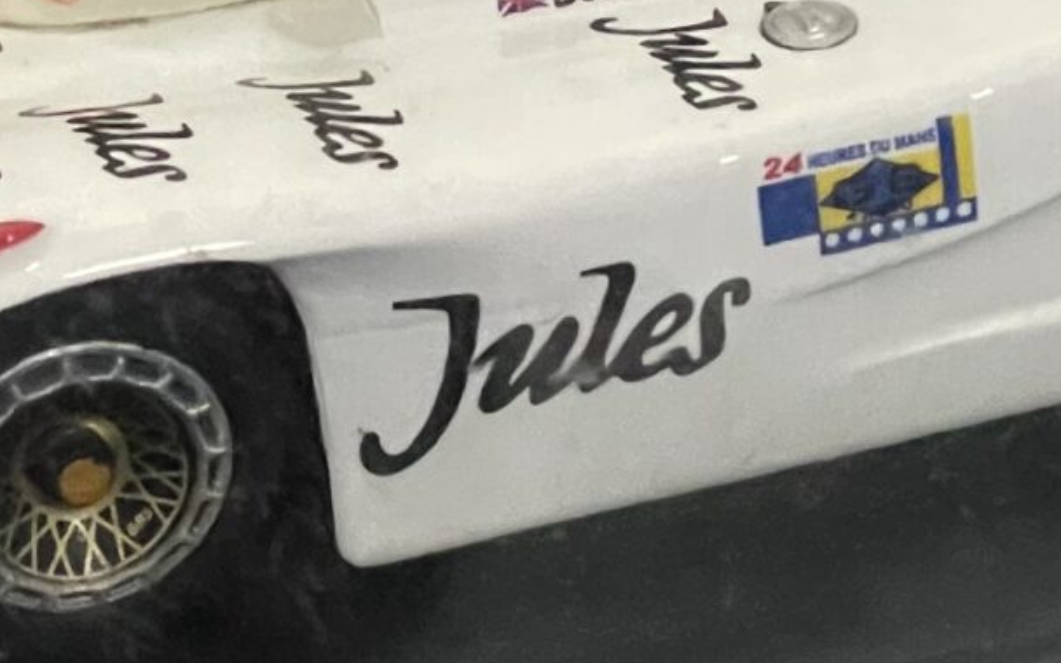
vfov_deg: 5.7
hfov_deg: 9.0
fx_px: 6708
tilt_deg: -31.9
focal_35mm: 232
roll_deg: +2.4
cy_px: 159
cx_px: 1187
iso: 800
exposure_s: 1/60
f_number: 2
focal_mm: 6
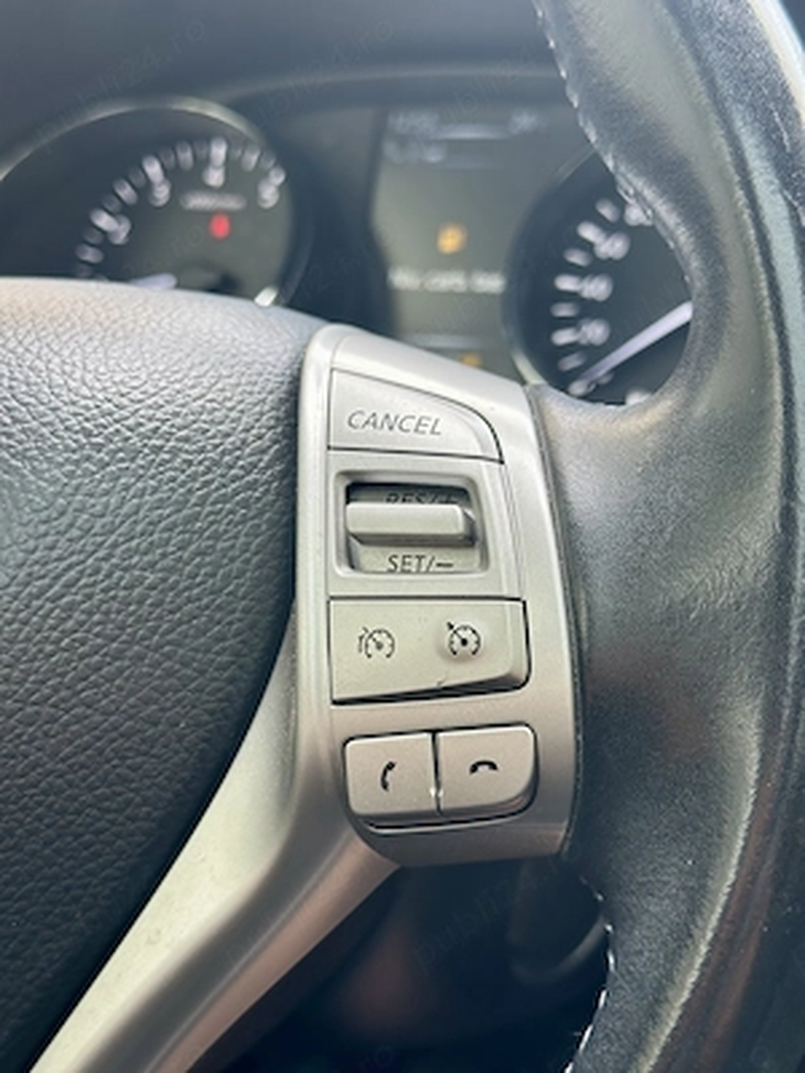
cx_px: 402
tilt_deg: -18.6
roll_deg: +0.1
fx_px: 1488
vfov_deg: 39.7
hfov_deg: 30.3
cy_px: 536
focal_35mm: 48
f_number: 1.78
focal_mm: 6.86
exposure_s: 1/121
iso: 50
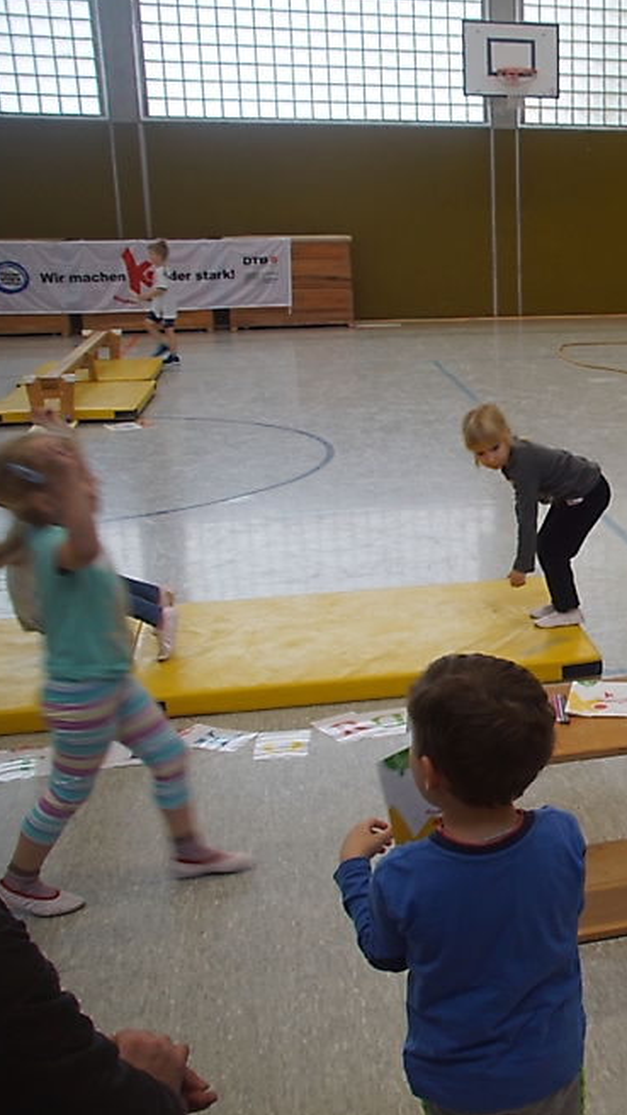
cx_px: 774
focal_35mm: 67
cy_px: 559
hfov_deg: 17.1
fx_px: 1980
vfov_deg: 31.4
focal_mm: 28
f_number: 4.5
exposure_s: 1/60
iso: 320
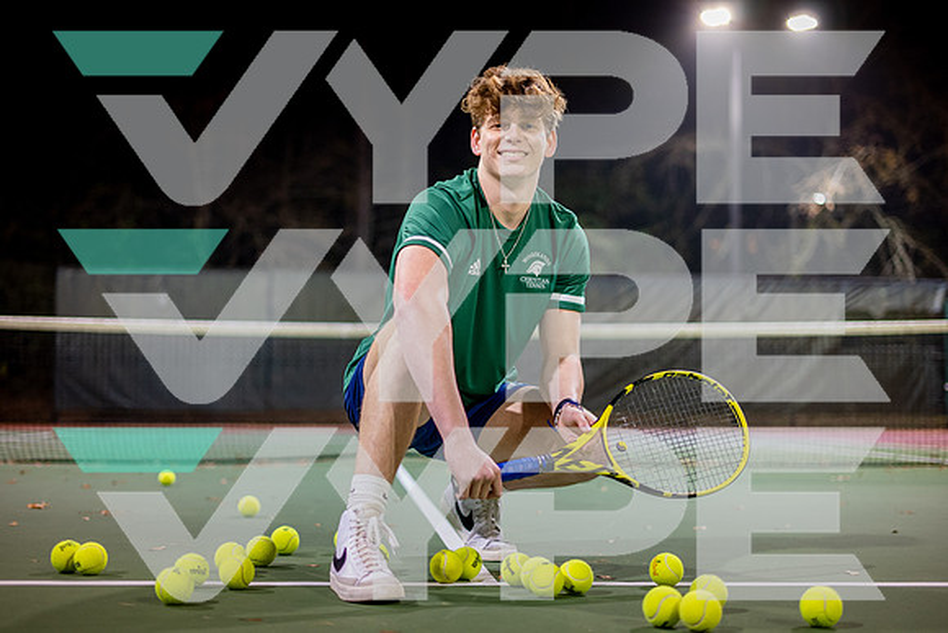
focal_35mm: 50
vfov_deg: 27.0
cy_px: 316
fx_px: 1317
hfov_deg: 39.6
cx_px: 474
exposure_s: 1/160
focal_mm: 50
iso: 800
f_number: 1.8
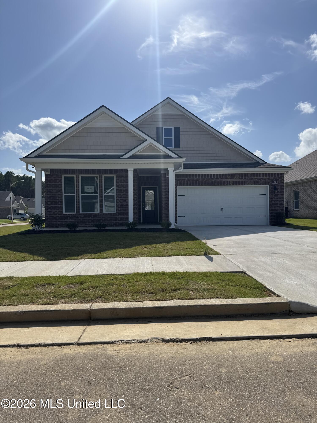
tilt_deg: +1.1
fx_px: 293
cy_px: 212
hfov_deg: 56.8
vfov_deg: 71.6
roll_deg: +0.0
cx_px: 158
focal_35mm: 24
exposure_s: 1/6410
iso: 80
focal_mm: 6.76
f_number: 1.78
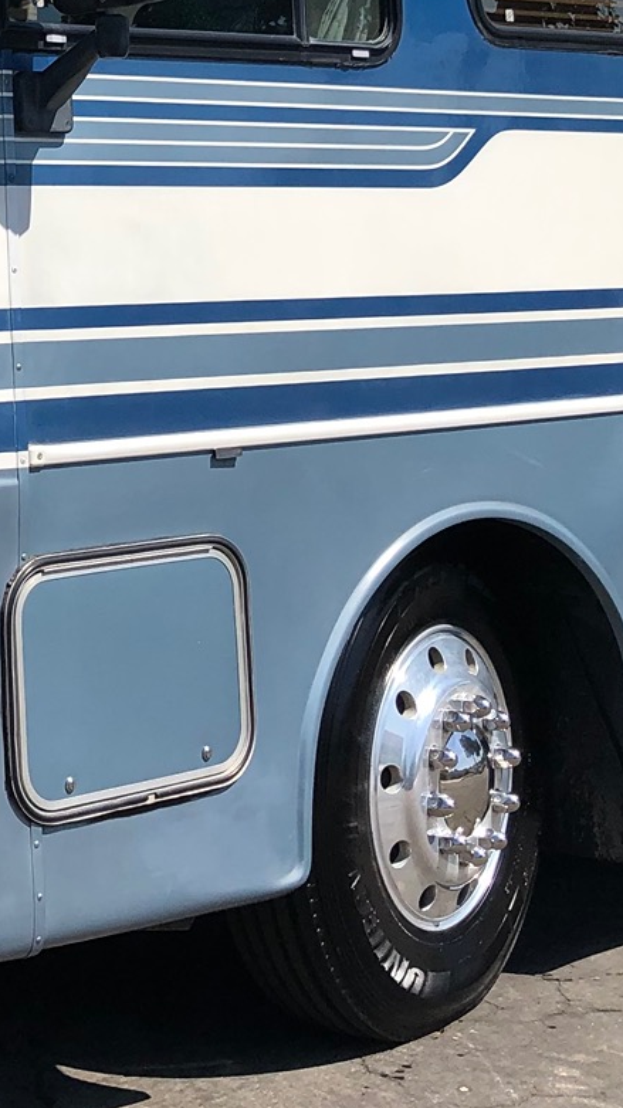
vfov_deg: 25.7
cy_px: 118
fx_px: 2351
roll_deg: +0.8
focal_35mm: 80
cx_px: -98
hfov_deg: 14.7
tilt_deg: +3.5
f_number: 1.8
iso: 20
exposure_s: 1/2525
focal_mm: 4
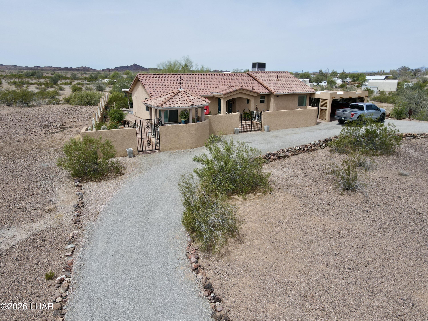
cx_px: 214
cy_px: 160
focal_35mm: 24
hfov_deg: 71.6
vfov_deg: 56.8
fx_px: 297
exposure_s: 1/1000
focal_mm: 4.5
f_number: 2.8
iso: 100
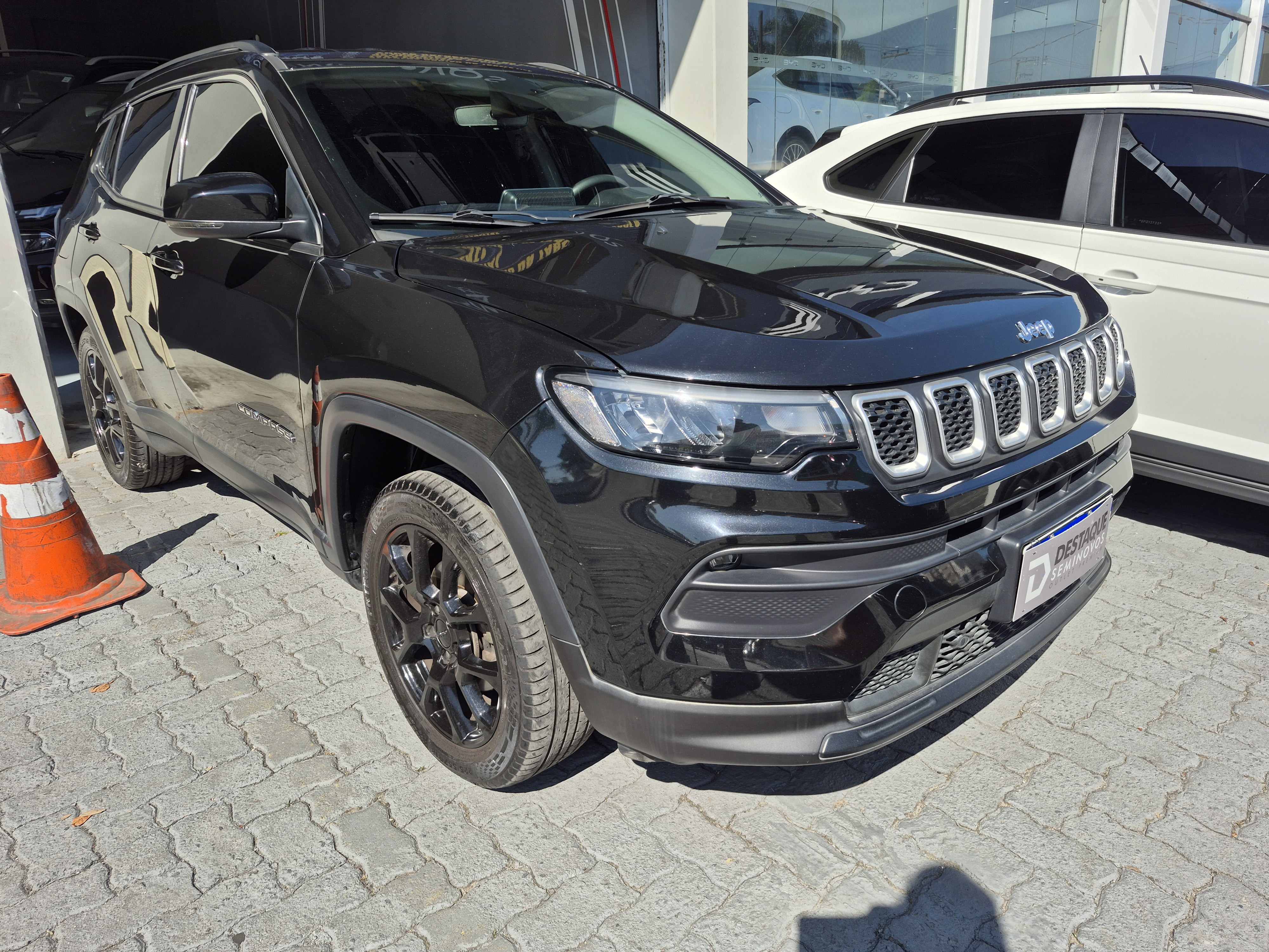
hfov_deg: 73.9
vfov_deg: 58.9
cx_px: 634
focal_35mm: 23
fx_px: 843
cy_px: 476
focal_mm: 5.4
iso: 25
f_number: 1.8
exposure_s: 1/1708
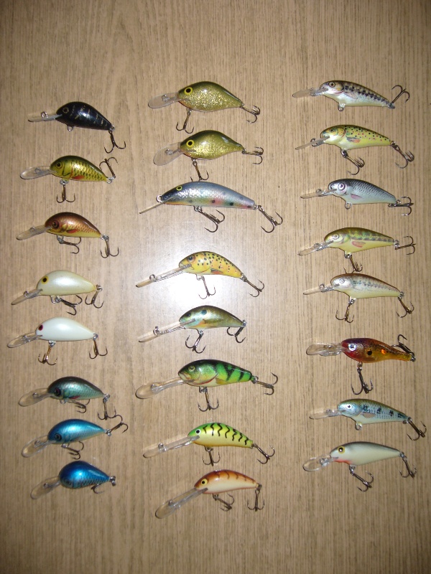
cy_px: 287
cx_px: 216
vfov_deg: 52.6
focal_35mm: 35
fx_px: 581
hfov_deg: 40.7
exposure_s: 1/60
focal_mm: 5.8
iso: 100
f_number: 2.8
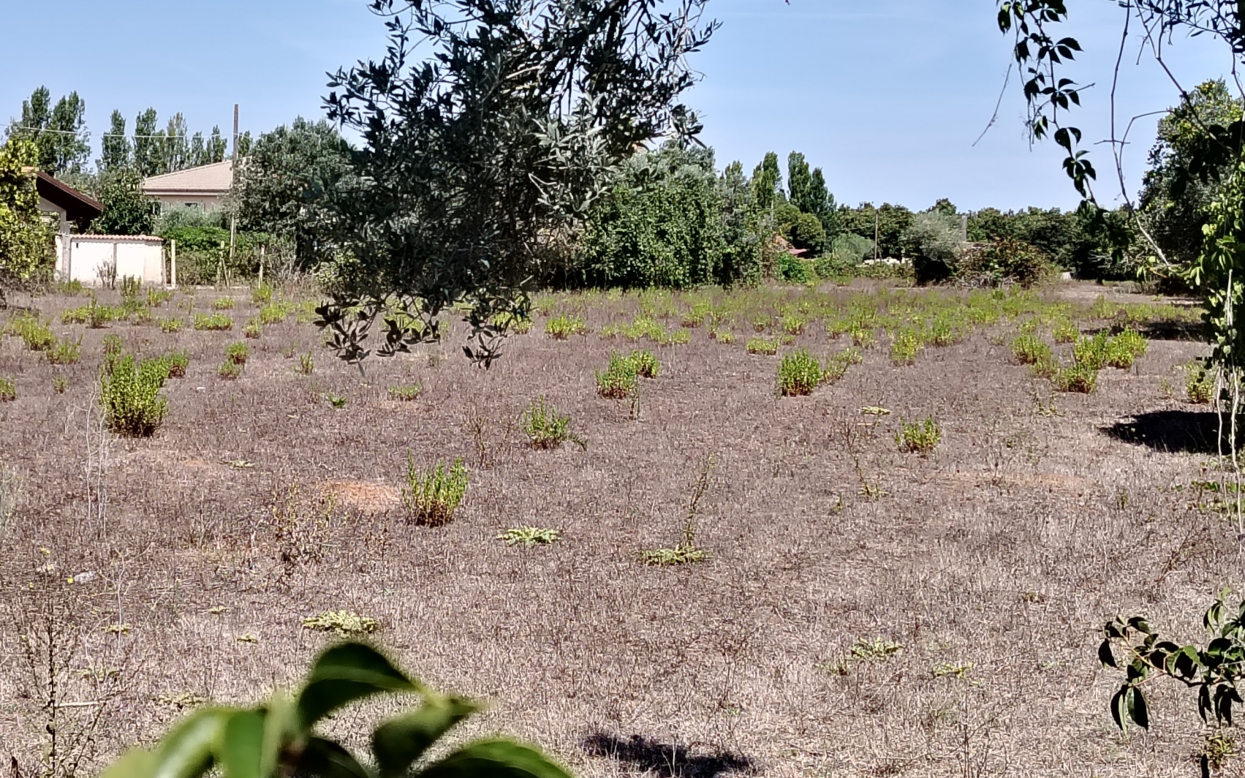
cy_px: 233
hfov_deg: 39.4
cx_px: 510
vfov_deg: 25.1
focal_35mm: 51
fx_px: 1730
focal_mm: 5.25
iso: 100
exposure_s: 1/775
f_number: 1.75
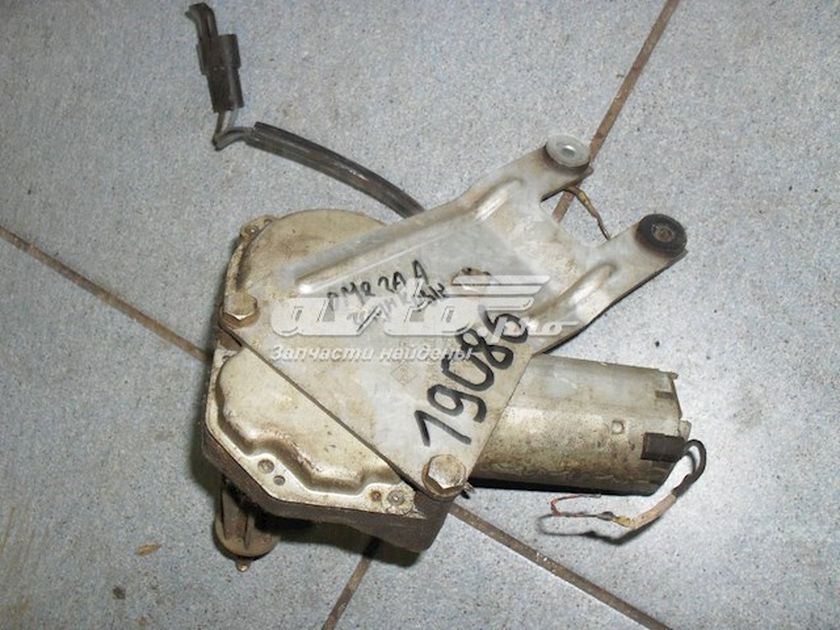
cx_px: 420
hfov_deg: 52.6
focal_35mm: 35
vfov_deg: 40.7
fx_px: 849
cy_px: 315
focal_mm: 6.3
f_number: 3.2
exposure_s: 1/45
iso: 200
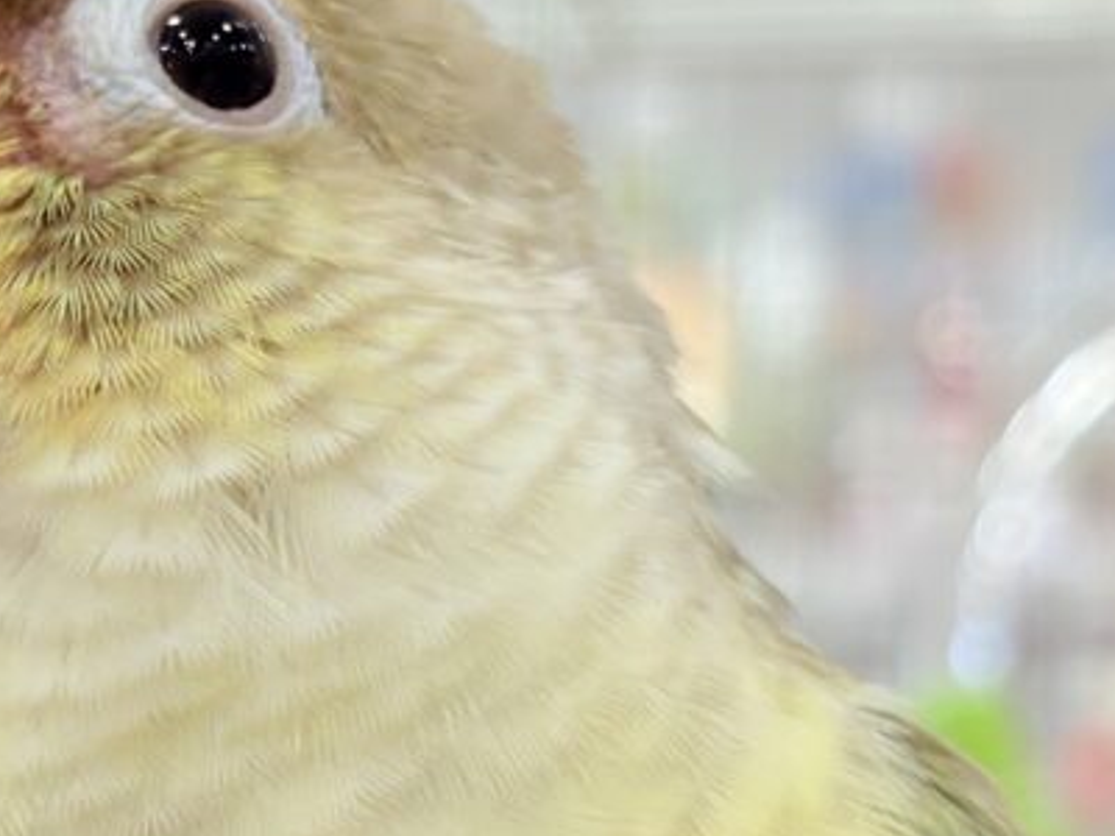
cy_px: 649
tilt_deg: +8.9
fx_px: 5025
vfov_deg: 9.5
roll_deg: -1.9
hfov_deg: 12.6
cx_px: 379
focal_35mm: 156
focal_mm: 5.96
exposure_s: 1/100
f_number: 1.6
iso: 100
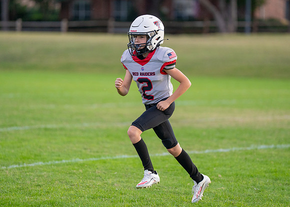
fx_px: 1918
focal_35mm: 233
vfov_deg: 6.2
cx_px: 146
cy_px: 99
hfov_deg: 8.6
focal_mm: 200
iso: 1000
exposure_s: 1/1600
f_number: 2.8
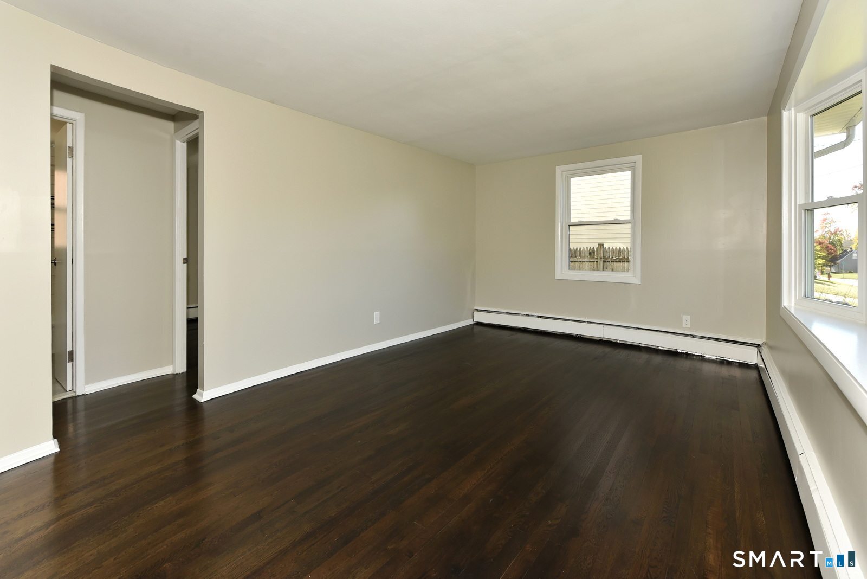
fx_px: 337
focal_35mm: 14
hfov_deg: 104.2
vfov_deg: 81.3
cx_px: 434
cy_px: 290
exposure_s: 1/125
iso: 400
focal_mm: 14
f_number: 8
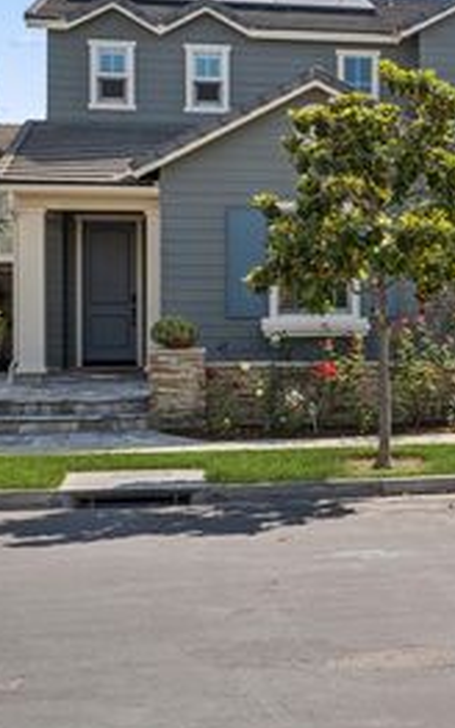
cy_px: 296
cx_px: 497
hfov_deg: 18.5
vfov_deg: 30.1
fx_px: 1348
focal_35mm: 68
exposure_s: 1/100
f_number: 9
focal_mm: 35
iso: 80
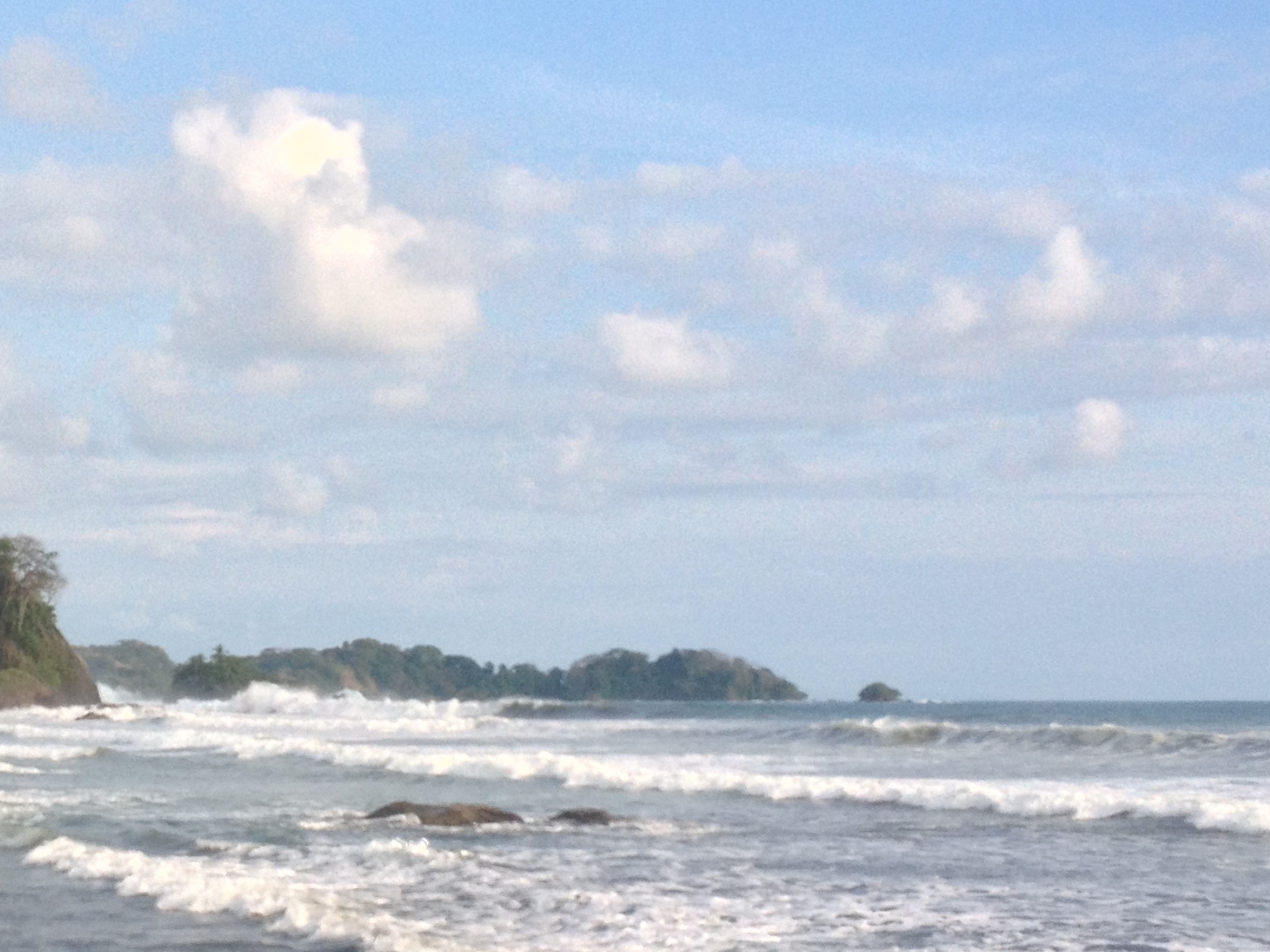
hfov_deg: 25.4
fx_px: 2751
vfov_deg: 19.6
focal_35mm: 75
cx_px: 204
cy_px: 554
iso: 50
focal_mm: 4.28
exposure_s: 1/1453
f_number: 2.4
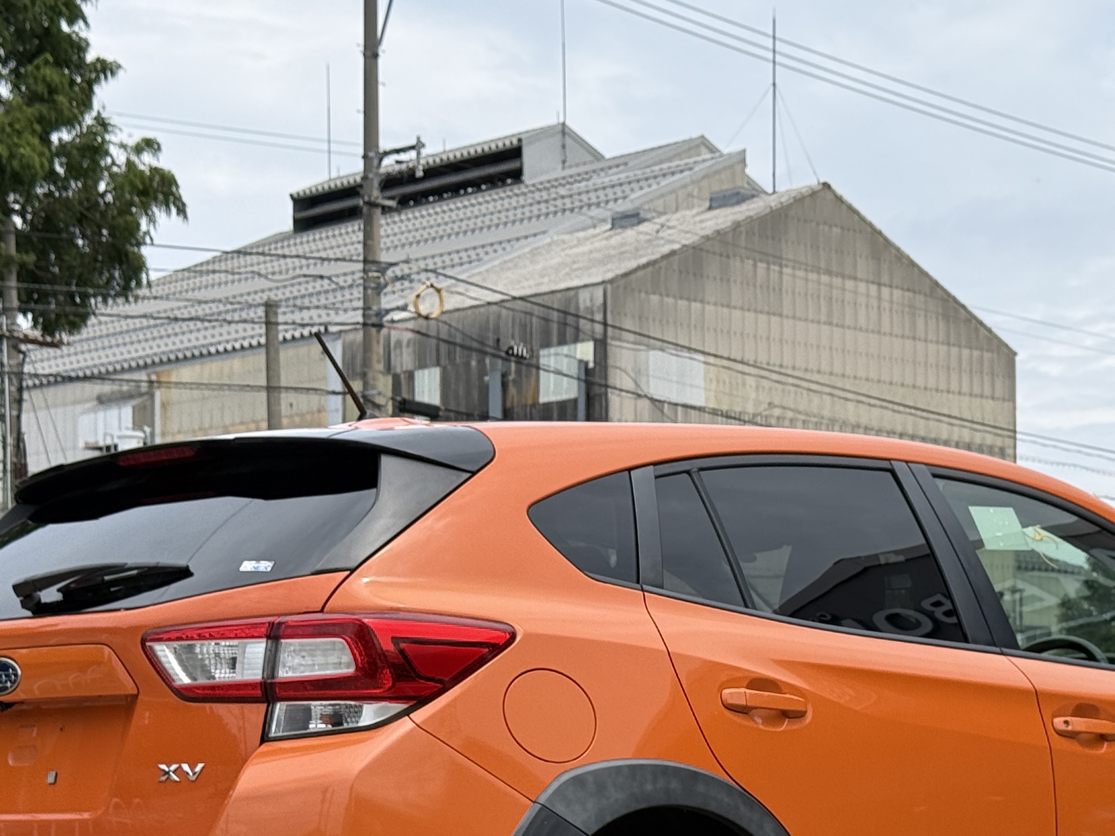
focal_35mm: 89
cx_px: 704
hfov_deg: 22.0
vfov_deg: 16.4
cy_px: 733
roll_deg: +0.1
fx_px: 2867
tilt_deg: +1.8
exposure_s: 1/3891
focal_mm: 6.76
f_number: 1.78
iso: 80
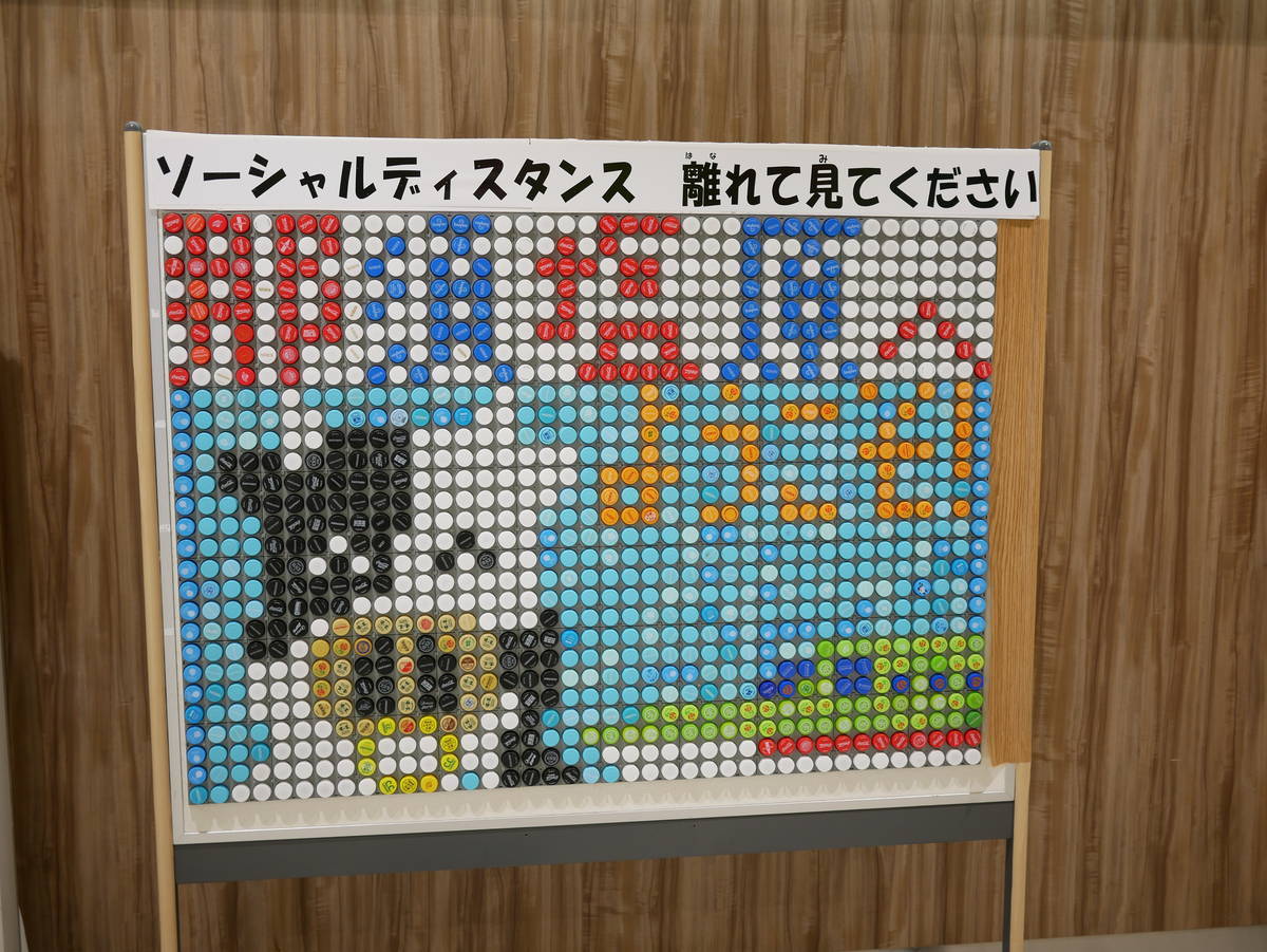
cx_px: 634
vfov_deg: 36.0
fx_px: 1465
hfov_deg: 46.8
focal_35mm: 40
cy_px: 476
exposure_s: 1/160
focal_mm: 20
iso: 200
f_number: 1.8
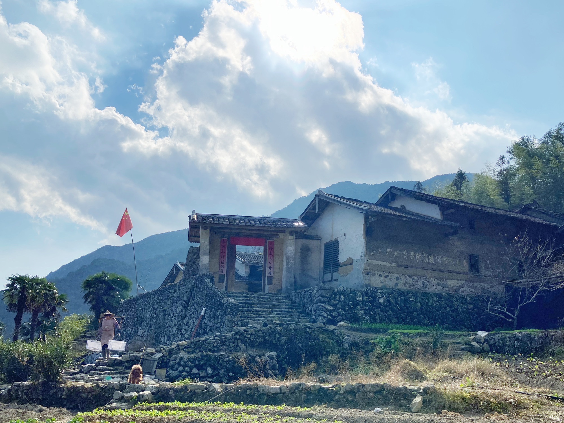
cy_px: 212
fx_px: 456
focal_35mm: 28
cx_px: 282
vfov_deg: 49.7
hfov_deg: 63.4
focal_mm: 3.99
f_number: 1.8
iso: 32
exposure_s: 1/6098
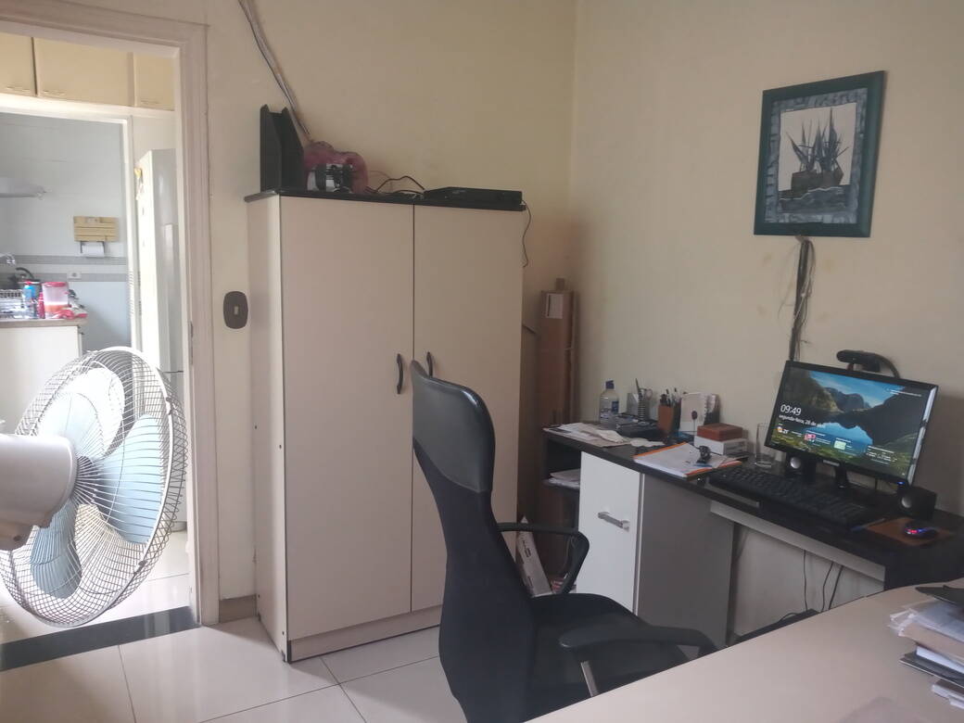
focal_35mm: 20
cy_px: 362
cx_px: 482
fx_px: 557
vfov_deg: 66.0
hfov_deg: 81.7
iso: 392
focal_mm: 3.54
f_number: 2
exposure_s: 1/50
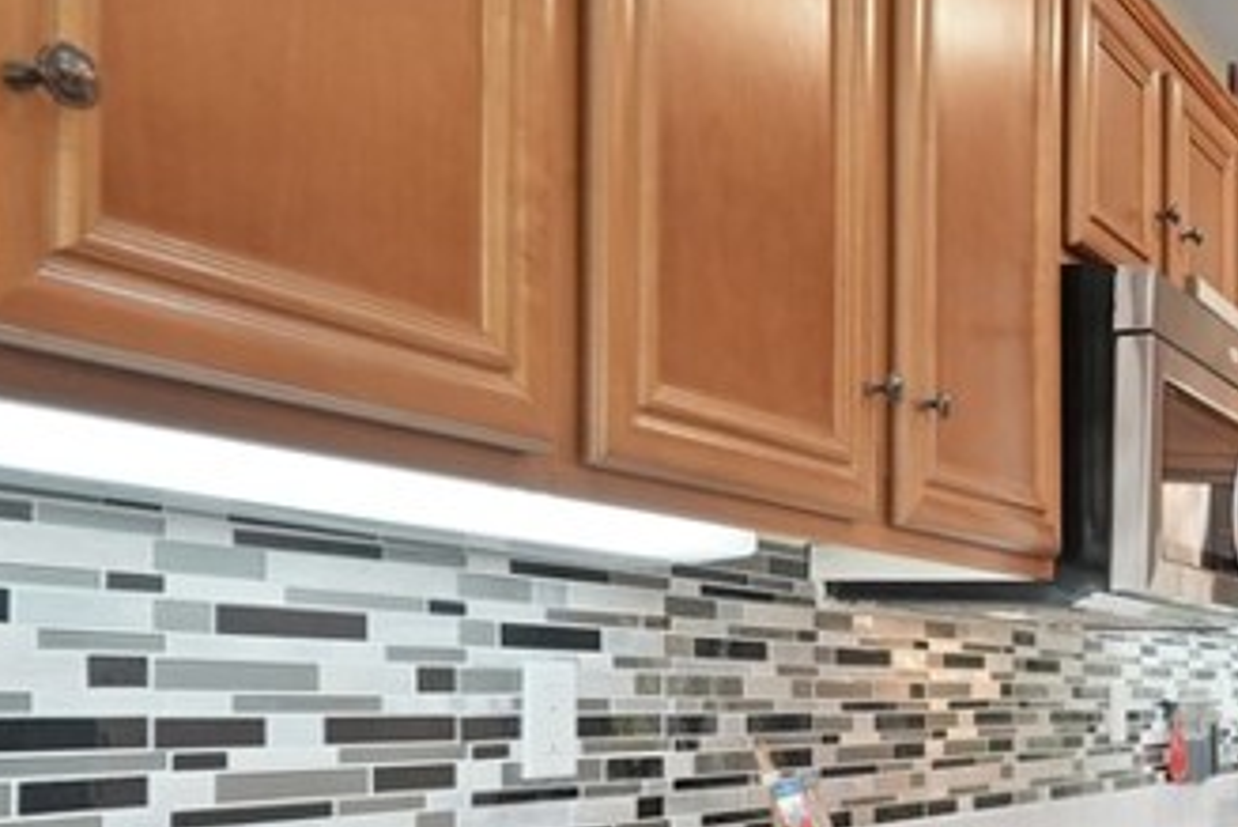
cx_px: 1725
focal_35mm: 50
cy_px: 731
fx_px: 1720
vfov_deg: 26.2
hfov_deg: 29.3
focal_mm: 16
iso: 1250
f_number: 6.3
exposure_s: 1/20
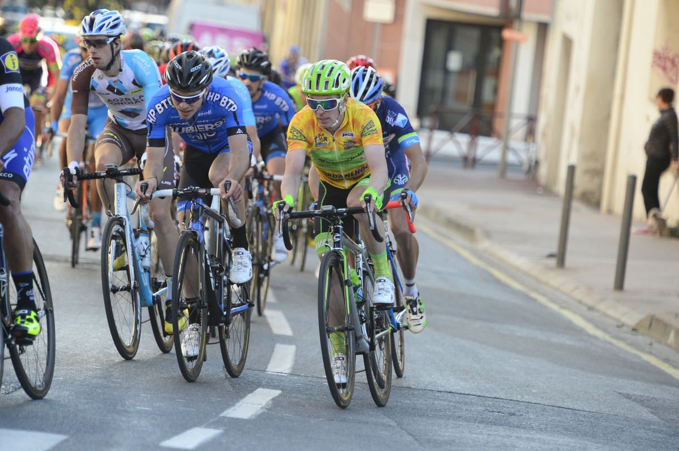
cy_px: 226
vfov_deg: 5.1
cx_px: 340
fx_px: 5088
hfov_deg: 7.6
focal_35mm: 270
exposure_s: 1/1000
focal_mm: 270
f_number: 5.6
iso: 3200
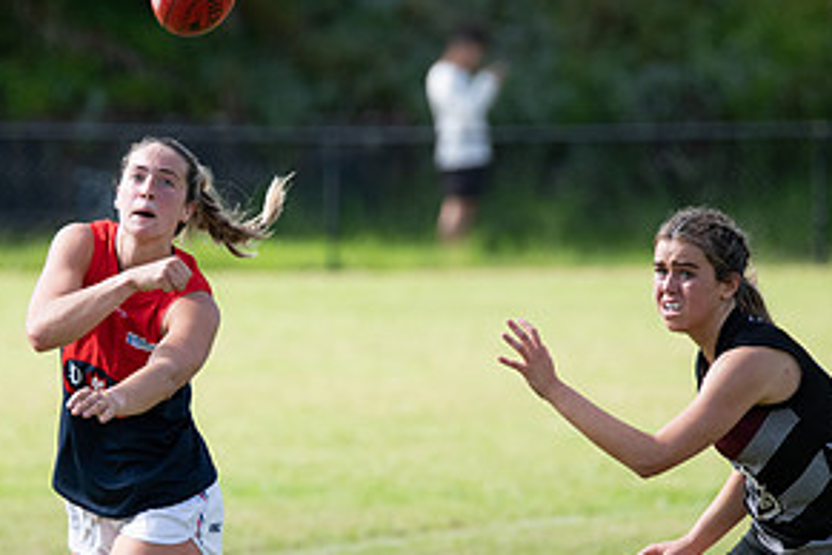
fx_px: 19366
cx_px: 146
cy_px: 405
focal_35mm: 838
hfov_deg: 2.5
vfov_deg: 1.6
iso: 800
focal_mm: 420
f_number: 7.1
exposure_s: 1/1600
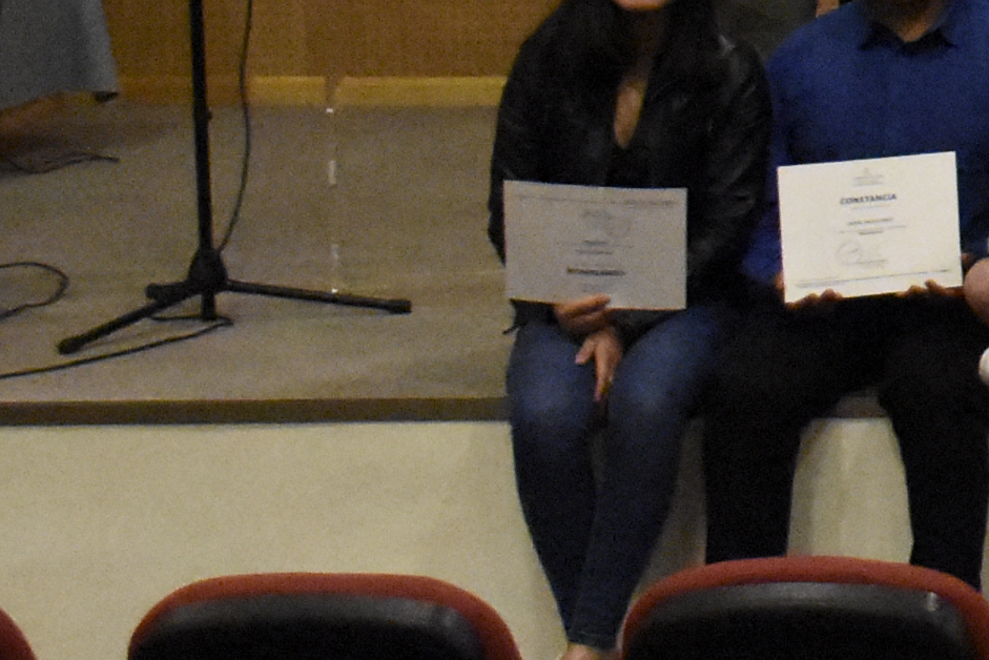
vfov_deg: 7.9
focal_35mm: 172
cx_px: 2103
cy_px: -291
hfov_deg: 10.7
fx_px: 4726
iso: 10000
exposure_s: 1/250
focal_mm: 24
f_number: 3.8
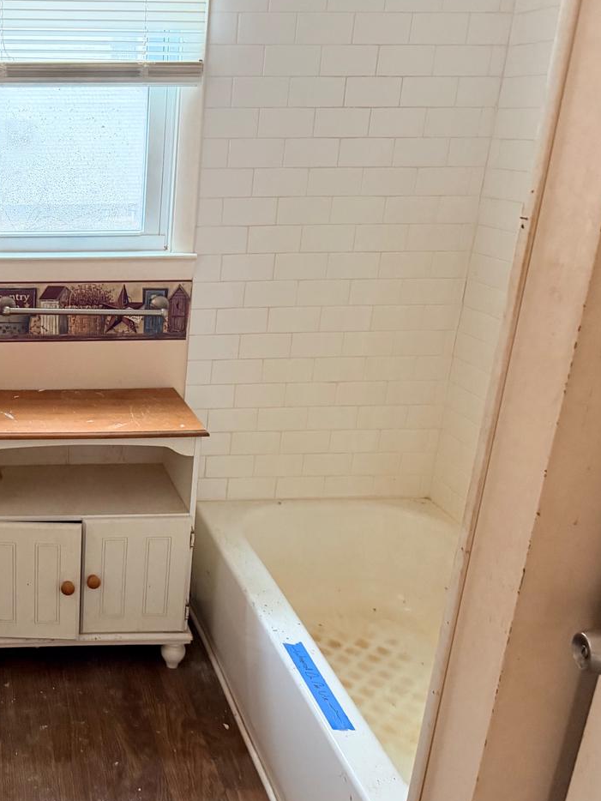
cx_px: 33
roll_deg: -1.6
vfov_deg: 50.0
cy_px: 452
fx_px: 856
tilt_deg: -19.2
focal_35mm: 37
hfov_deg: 35.8
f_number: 1.78
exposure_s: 1/60
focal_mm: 6.76
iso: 800
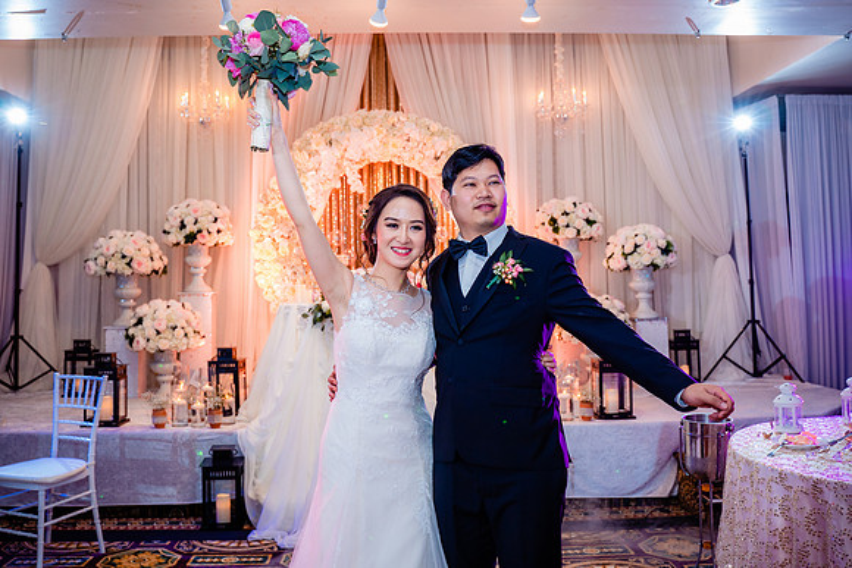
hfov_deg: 58.3
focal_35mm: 32
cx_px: 426
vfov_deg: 40.7
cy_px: 241
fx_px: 764
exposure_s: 1/160
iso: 1000
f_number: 3.5
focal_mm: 28
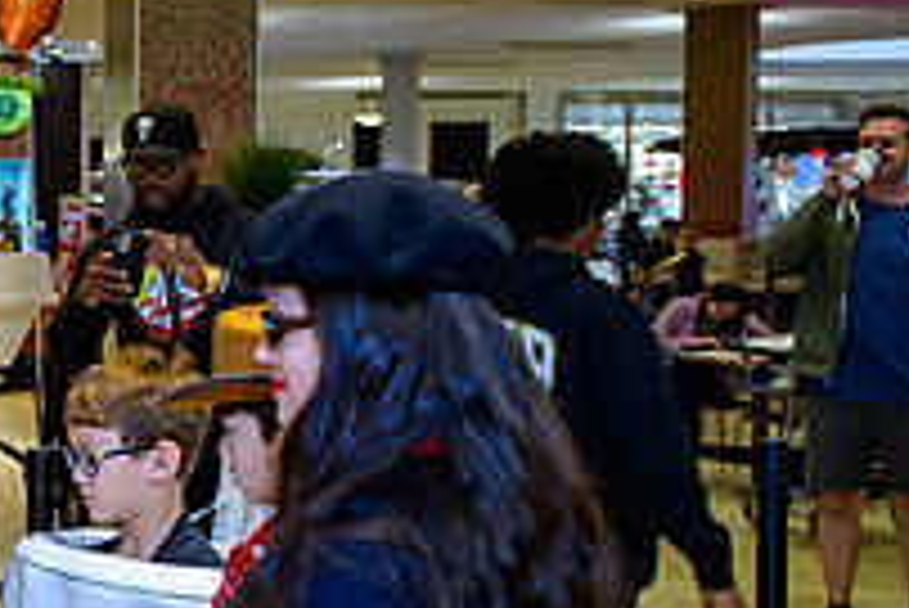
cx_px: -284
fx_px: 1743
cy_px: 299
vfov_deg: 19.8
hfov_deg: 25.1
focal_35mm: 69
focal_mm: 24
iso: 1250
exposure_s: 1/200
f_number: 3.2
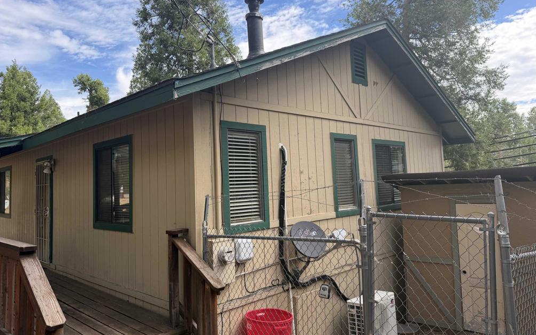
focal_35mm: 26
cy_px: 149
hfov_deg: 70.4
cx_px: 265
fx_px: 380
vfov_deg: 47.5
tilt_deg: +4.3
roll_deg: +2.8
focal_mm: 6.76
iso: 100
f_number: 1.78
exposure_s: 1/1493
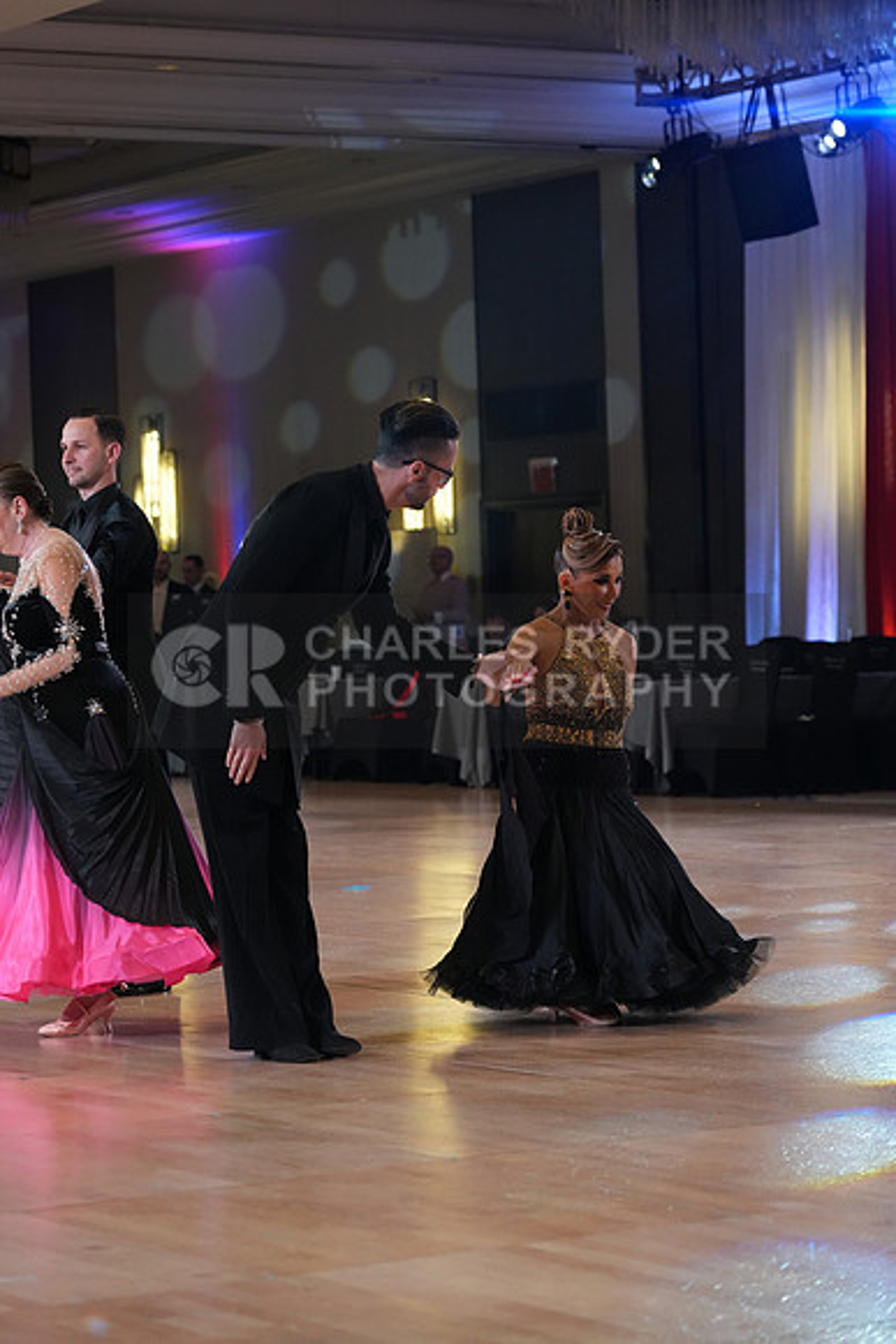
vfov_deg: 19.5
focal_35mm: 105
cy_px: 672
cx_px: 448
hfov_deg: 13.0
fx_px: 3917
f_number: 4.5
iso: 3200
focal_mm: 105
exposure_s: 1/500
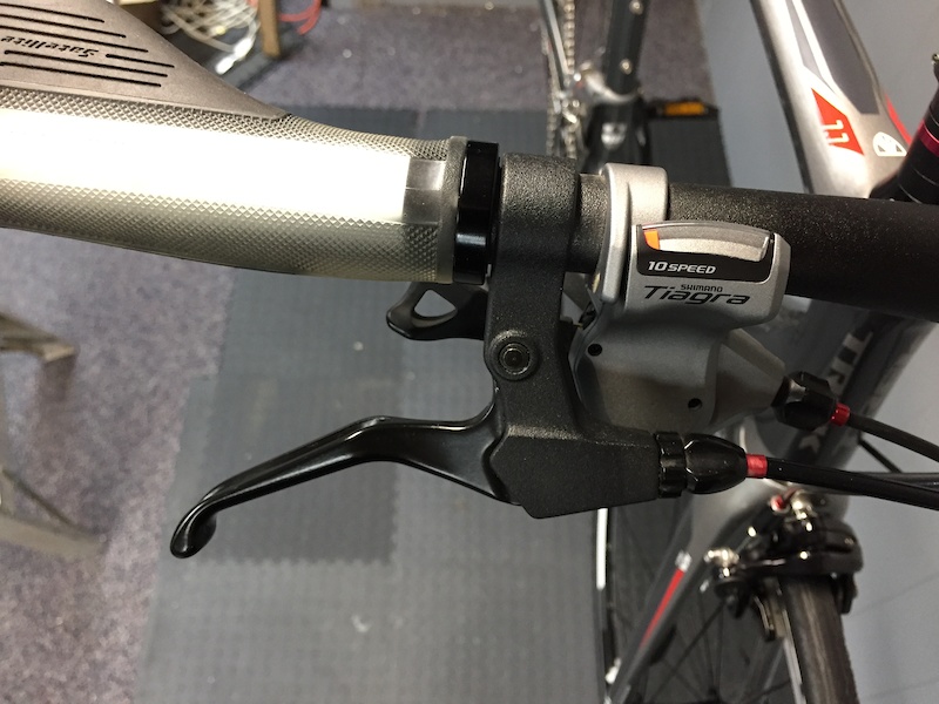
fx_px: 787
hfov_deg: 61.7
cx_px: 470
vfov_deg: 48.2
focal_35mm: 29
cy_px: 352
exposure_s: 1/30
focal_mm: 4.15
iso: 160
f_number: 2.2
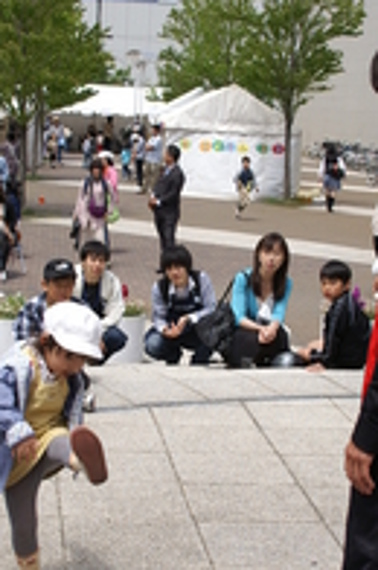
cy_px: 330
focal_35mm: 83
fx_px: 1312
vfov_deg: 24.5
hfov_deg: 16.4
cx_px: 183
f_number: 8
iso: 125
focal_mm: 24
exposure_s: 1/350
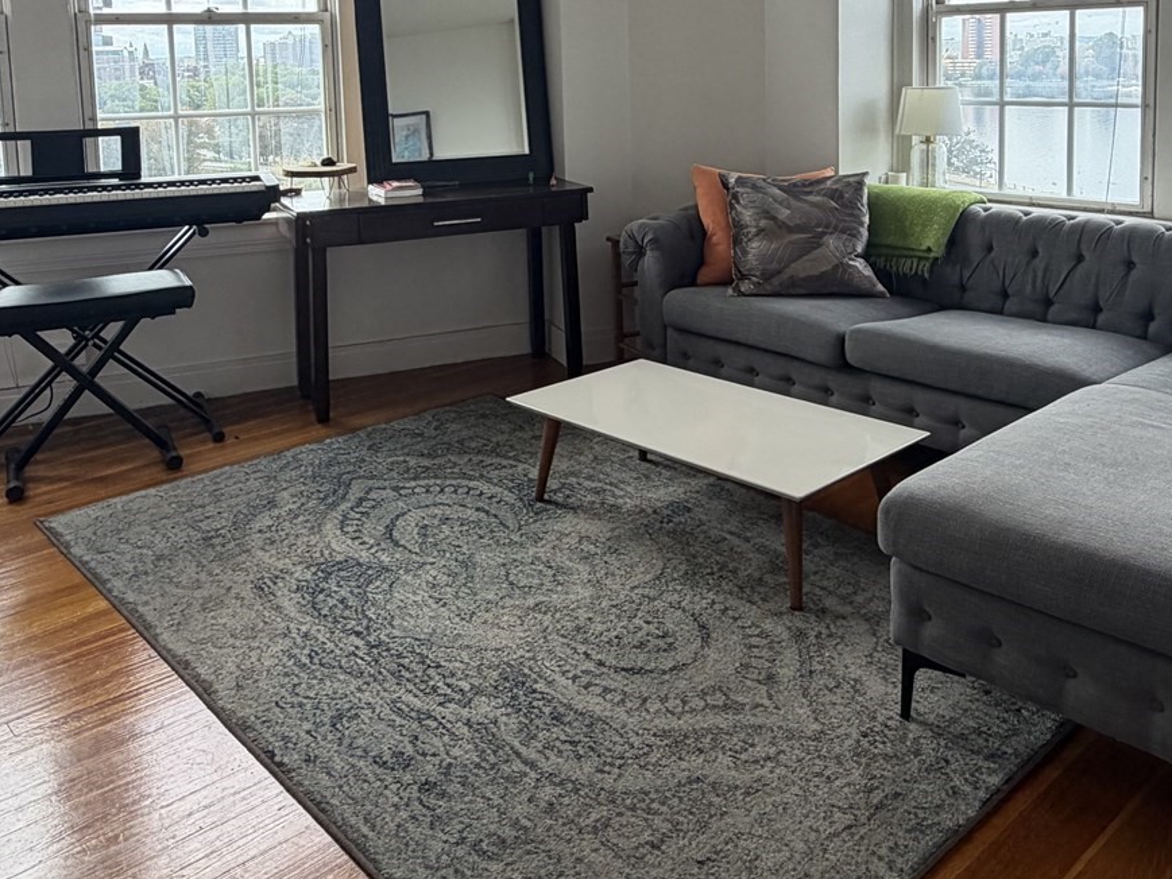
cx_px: 665
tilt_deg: -5.2
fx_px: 1117
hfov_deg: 55.2
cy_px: 173
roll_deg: +1.8
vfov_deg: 41.1
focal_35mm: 33
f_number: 2.2
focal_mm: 2.22
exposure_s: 1/148
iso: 64
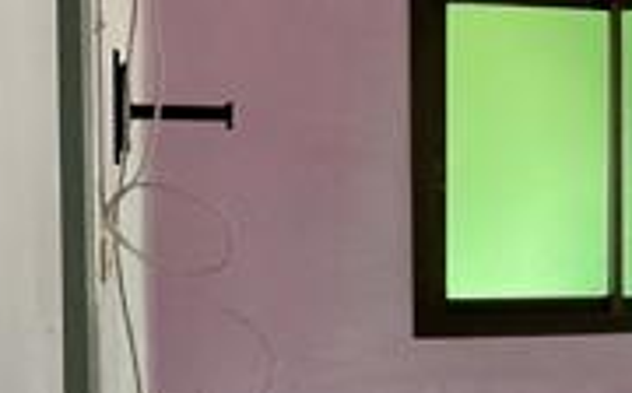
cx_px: 1043
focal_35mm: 113
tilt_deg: -3.1
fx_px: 1944
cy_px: 247
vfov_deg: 11.5
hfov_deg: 16.3
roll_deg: -0.3
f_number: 1.8
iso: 320
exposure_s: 1/30
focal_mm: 3
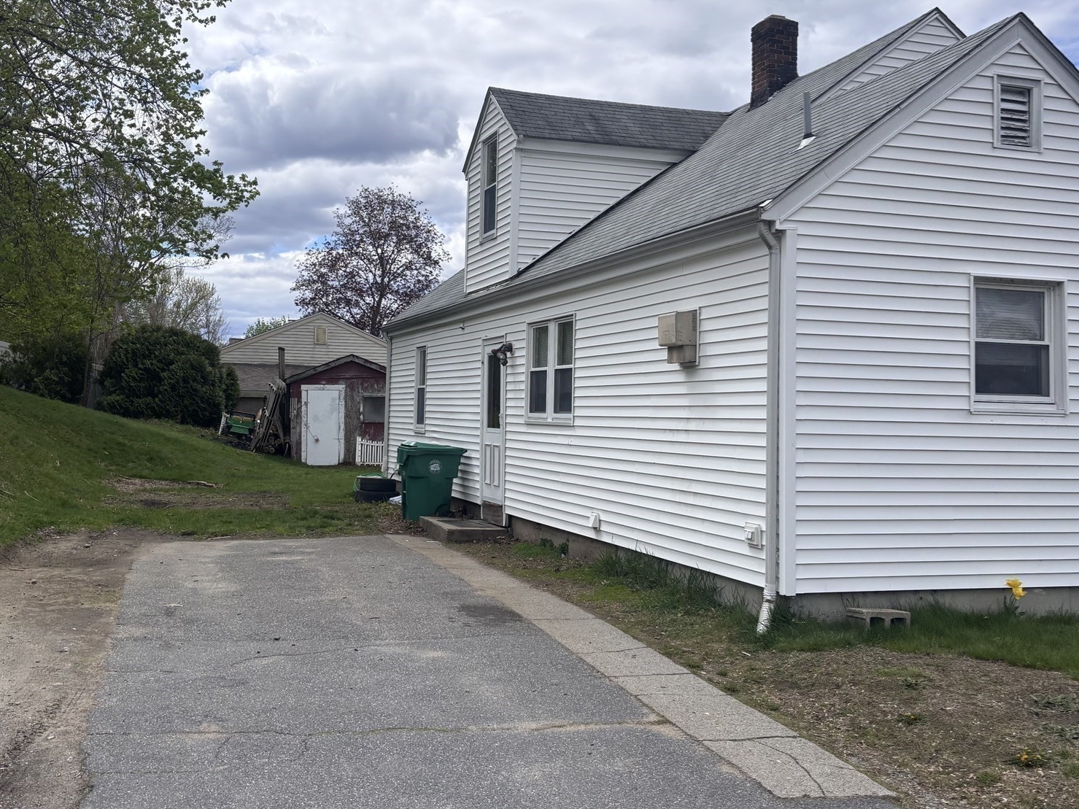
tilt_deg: +3.5
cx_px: 476
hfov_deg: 51.2
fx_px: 1122
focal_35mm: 36
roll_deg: -1.2
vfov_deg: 39.5
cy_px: 338
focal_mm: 5.96
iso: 50
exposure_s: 1/5348
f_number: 1.6
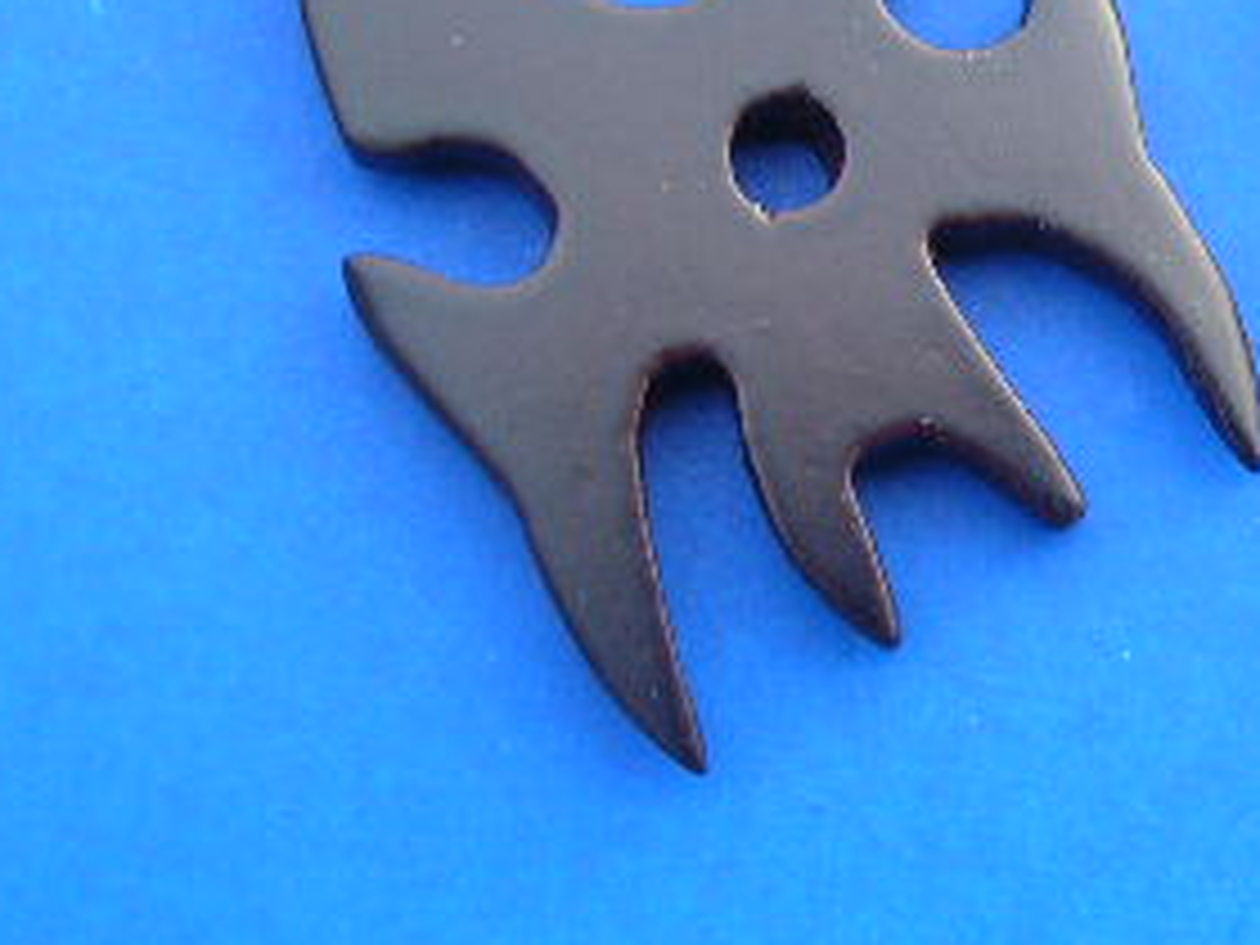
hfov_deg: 23.7
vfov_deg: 18.2
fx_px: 2912
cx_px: 1166
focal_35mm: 80
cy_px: 122
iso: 50
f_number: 2.8
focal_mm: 5.8
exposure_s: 1/53.2
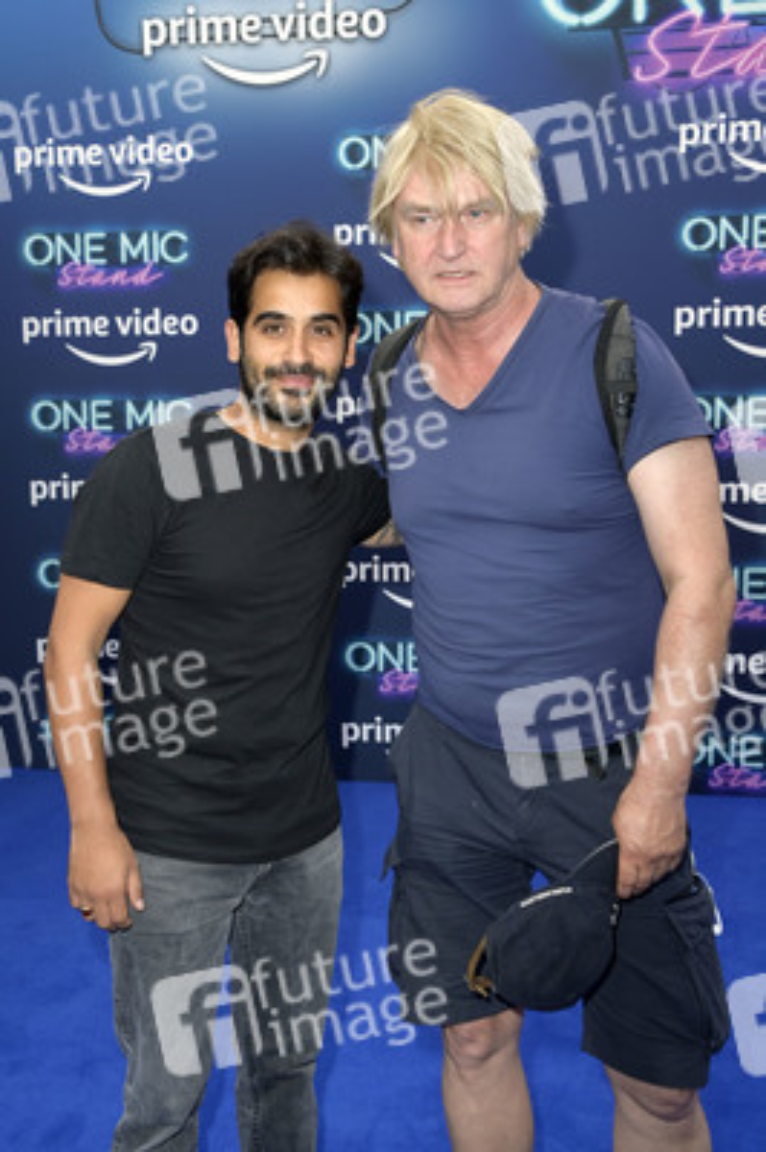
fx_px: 1343
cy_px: 576
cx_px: 383
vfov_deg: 46.4
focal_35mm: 42
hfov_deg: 31.8
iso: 500
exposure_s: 1/250
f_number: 7.1
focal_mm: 42
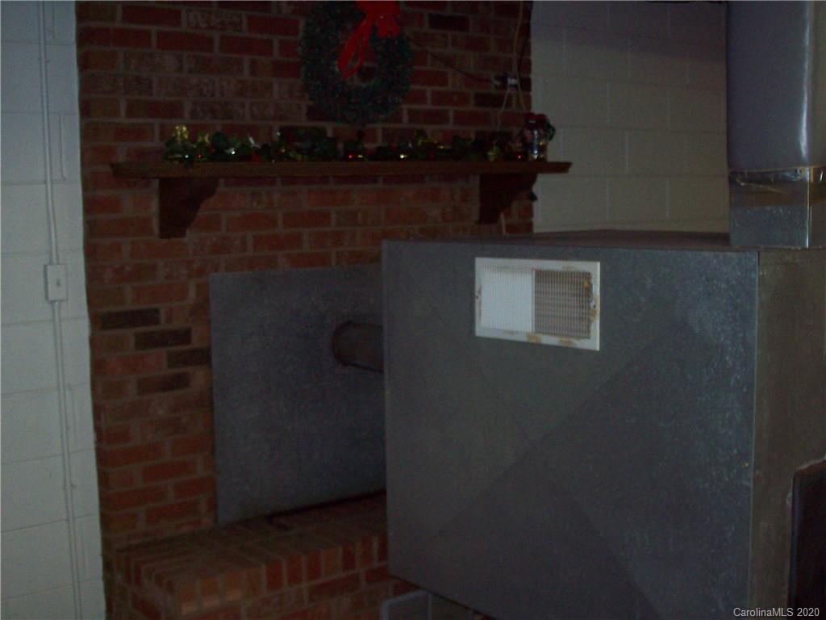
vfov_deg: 32.2
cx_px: 413
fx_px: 1074
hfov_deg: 42.1
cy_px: 310
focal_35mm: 45
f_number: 3
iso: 200
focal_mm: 7.6
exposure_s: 1/73.6
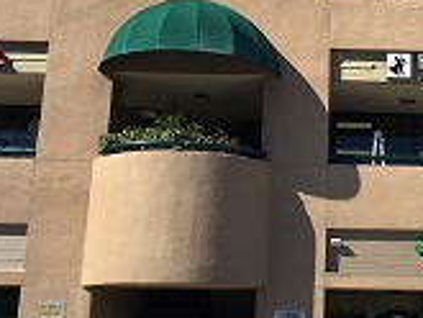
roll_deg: -1.0
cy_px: 135
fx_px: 868
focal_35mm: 71
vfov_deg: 20.7
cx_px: 379
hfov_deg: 26.5
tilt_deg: +15.1
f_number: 2.2
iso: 25
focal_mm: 4.15
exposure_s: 1/1399
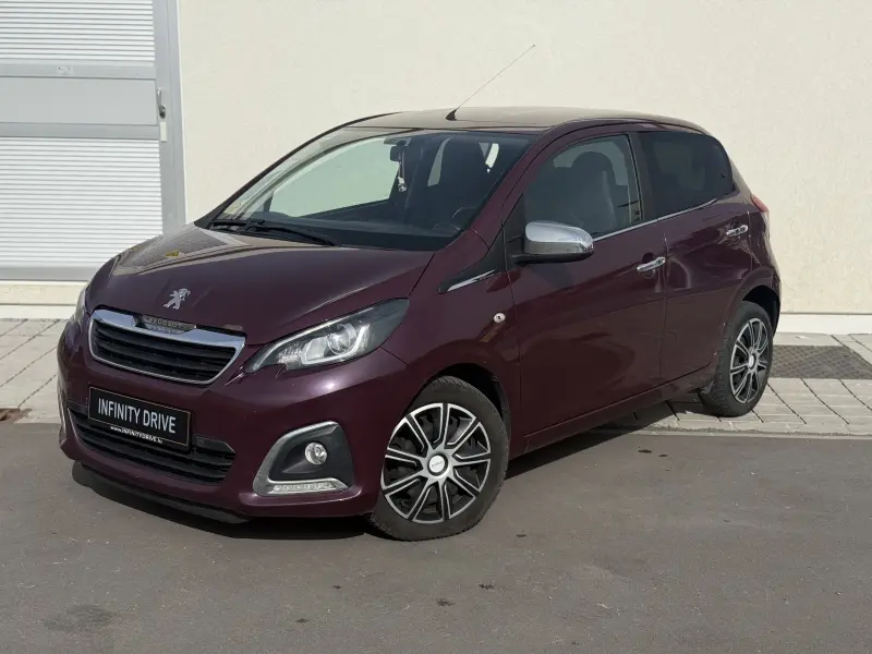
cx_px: 436
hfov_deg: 39.7
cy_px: 327
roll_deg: -0.4
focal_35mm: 48
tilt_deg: -11.0
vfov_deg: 30.3
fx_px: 1209
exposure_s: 1/11364
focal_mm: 6.76
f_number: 1.78
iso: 50
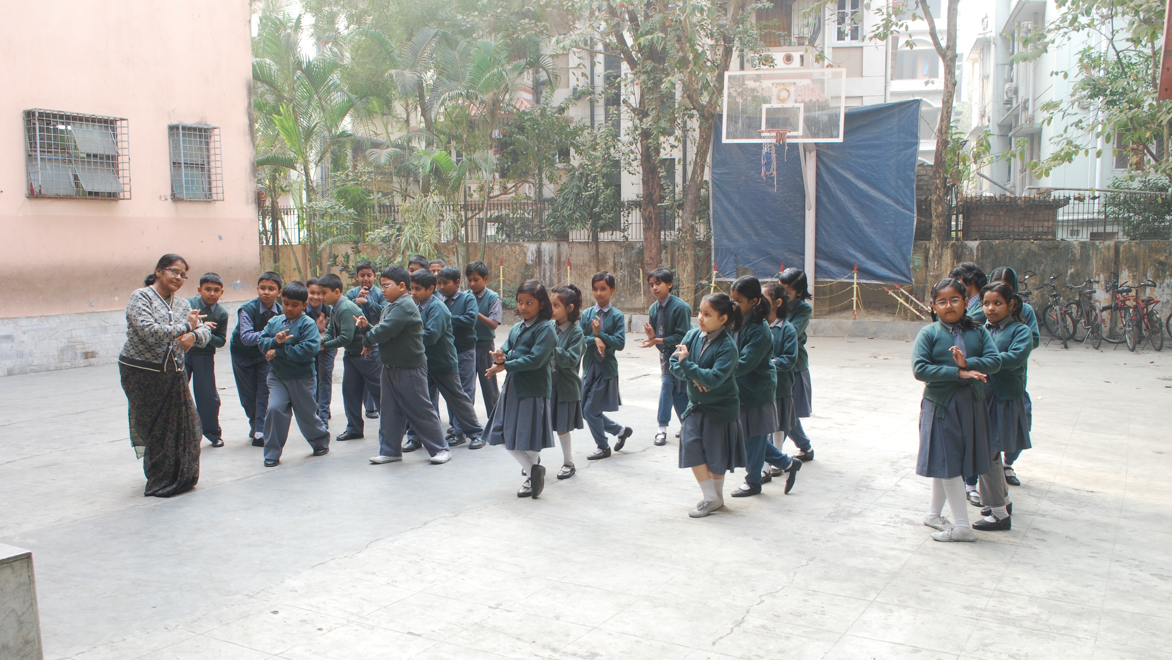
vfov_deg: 36.5
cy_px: 399
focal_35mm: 32
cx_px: 581
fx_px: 995
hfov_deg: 61.0
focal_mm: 20
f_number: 9
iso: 200
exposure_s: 1/8
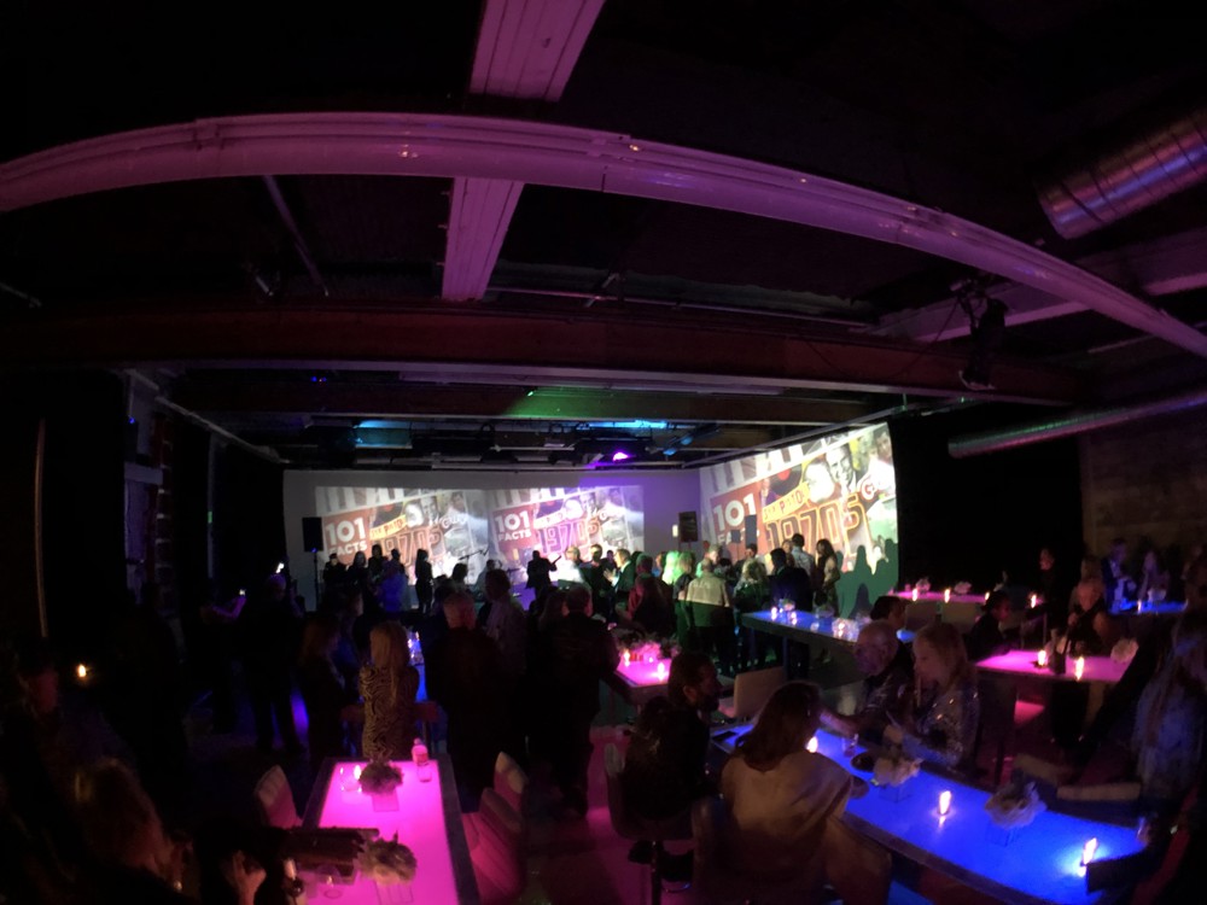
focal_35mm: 28
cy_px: 452
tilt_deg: +7.7
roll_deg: +1.8
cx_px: 604
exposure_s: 1/4
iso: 160
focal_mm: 3.99
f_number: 1.8
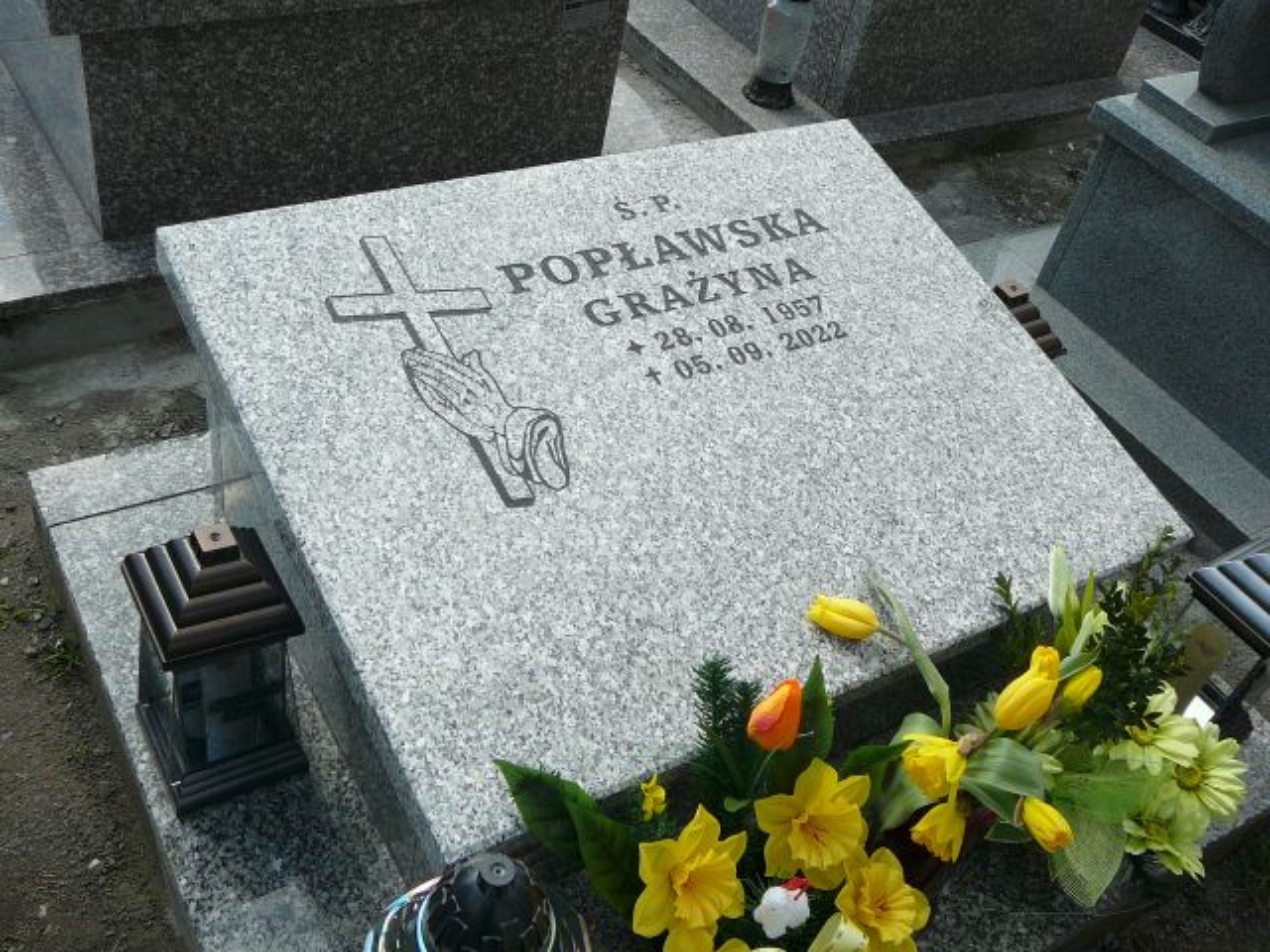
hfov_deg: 52.6
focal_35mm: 35
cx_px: 635
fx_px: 1284
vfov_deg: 40.7
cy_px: 476
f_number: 2.8
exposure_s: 1/800
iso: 80
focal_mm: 5.2
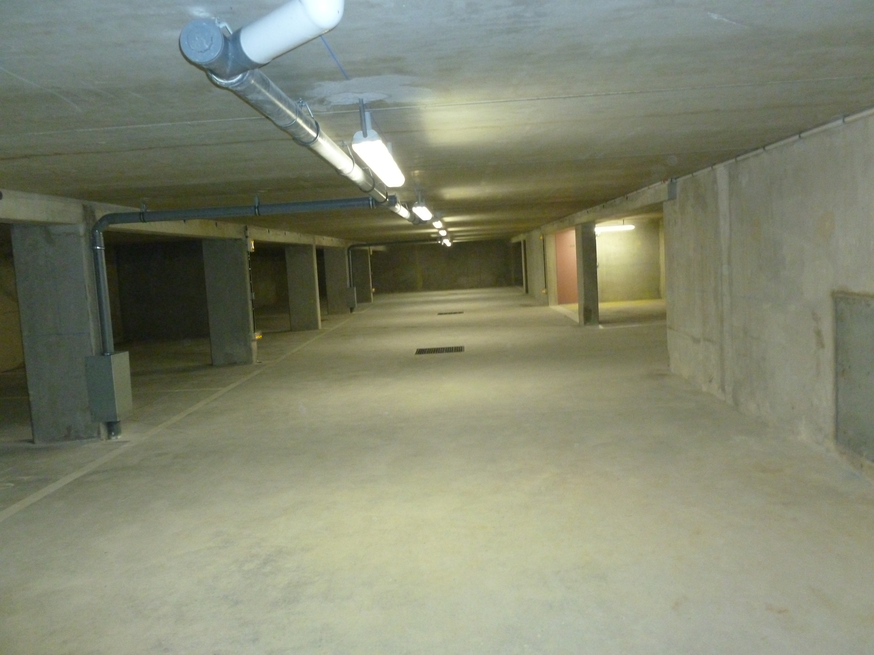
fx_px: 707
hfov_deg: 63.4
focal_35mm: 28
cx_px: 437
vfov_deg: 49.7
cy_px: 328
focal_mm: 5
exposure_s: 1/60
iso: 500
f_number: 3.3
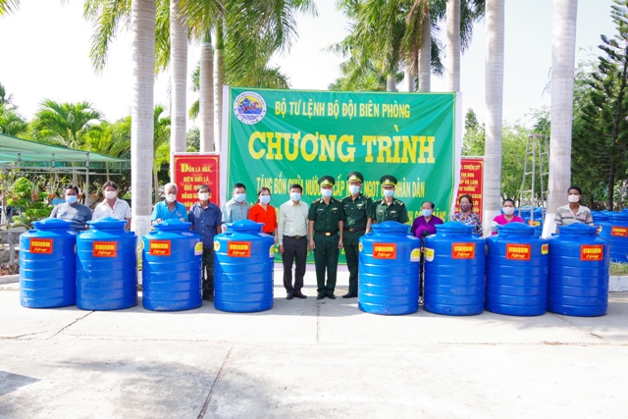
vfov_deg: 42.3
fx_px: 541
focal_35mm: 31
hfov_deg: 60.3
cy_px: 210
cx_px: 314
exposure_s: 1/320
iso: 800
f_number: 8
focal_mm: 21
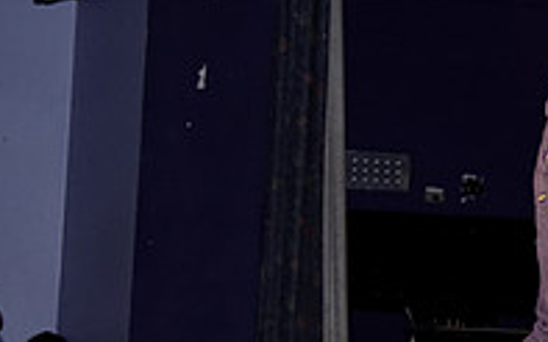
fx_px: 2284
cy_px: 101
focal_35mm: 153
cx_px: 654
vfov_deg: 8.6
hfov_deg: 13.3
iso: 800
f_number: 2.8
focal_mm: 34.38
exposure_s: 1/160
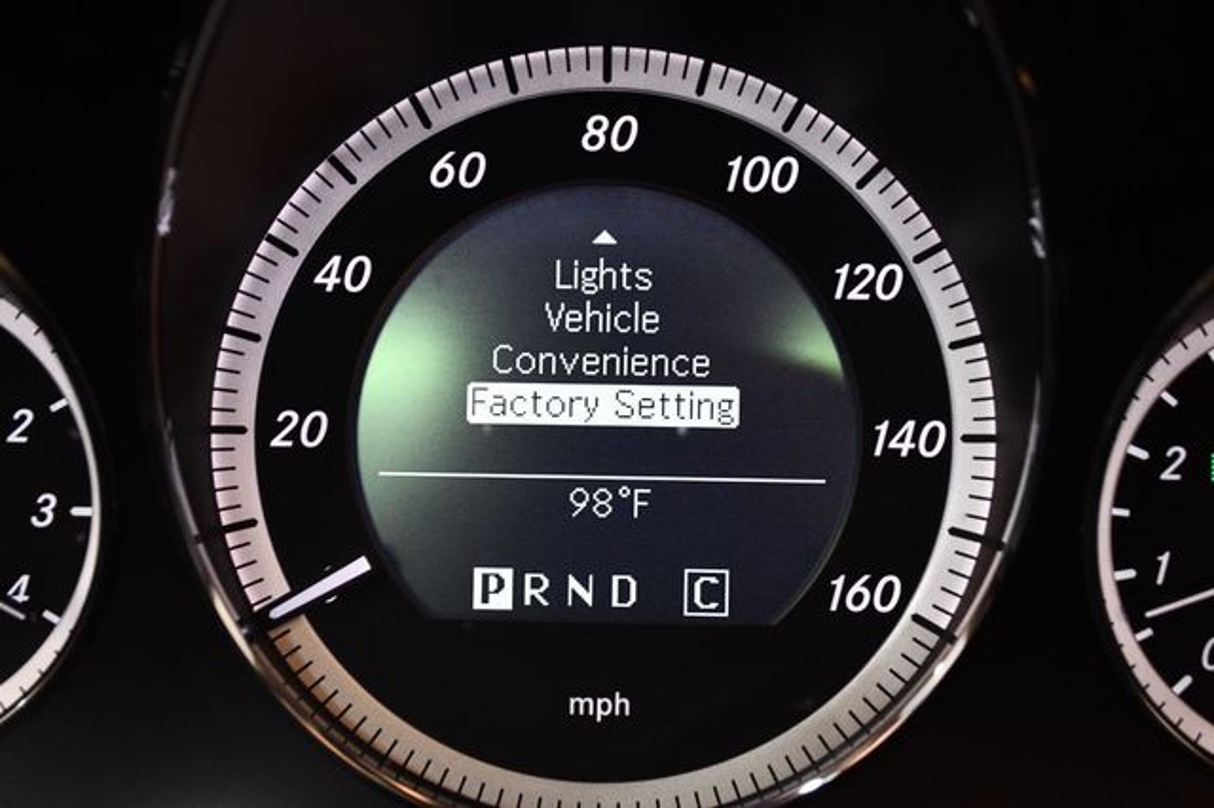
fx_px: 1921
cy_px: 404
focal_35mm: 57
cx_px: 607
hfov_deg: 35.1
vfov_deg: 23.8
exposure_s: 1/80
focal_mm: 38
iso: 3200
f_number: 5
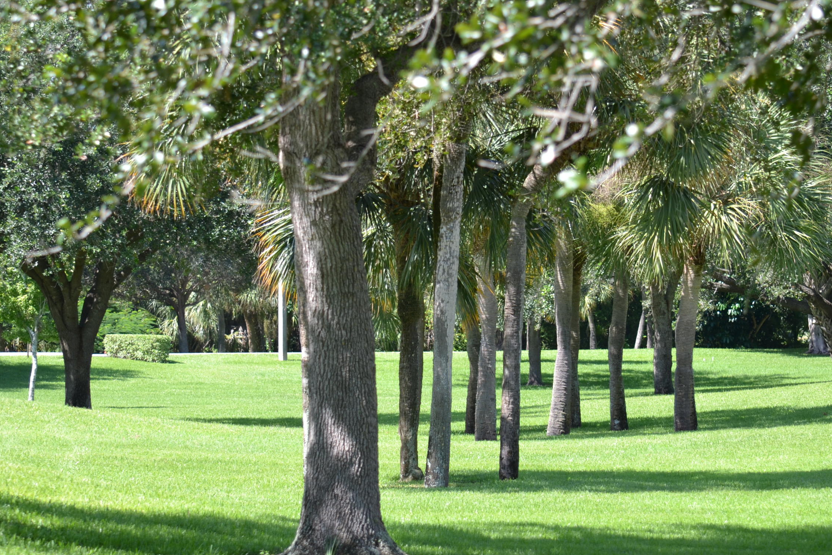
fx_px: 4714
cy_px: 366
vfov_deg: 6.7
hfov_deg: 10.1
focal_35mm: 204
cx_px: 428
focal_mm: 102
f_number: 4.8
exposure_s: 1/160
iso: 100
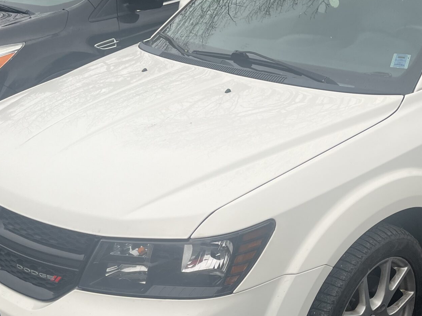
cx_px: 315
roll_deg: -0.8
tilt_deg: -24.0
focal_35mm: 53
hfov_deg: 35.4
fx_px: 646
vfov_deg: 27.3
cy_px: 216
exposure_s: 1/642
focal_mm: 5.1
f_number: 1.6
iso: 50
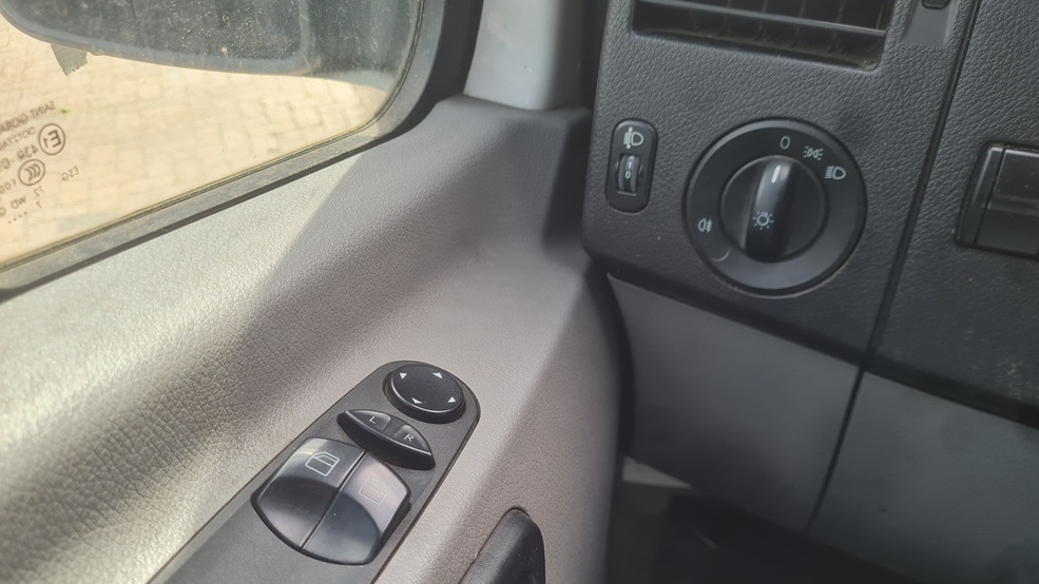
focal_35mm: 29
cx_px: 514
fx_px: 799
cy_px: 389
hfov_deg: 66.1
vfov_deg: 39.7
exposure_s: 1/277
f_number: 1.8
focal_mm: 5.4
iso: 50
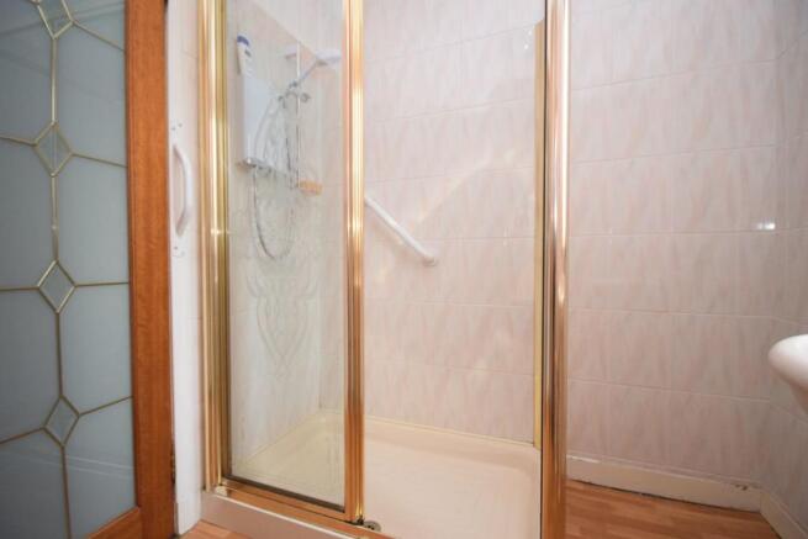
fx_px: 337
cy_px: 270
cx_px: 404
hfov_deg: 100.4
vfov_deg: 77.4
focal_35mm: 15
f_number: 4.5
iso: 800
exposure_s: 1/80
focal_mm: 10
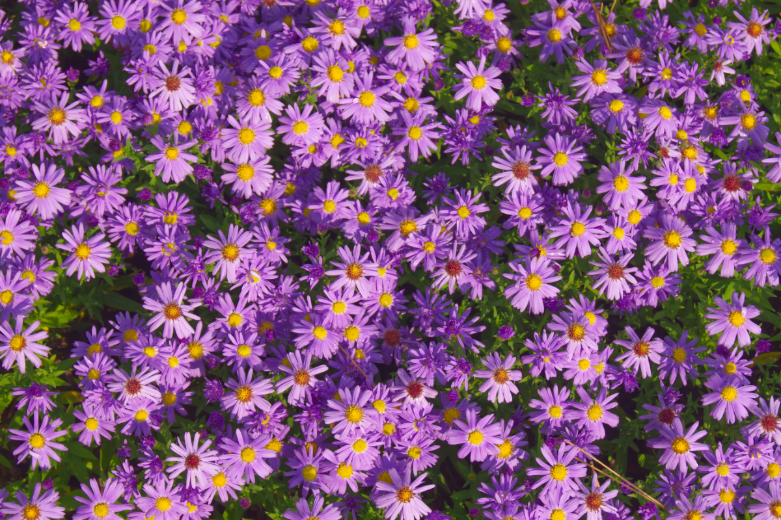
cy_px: 260
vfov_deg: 16.6
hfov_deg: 24.6
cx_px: 390
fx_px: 1790
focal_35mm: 82
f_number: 10
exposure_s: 1/125
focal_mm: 55
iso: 100
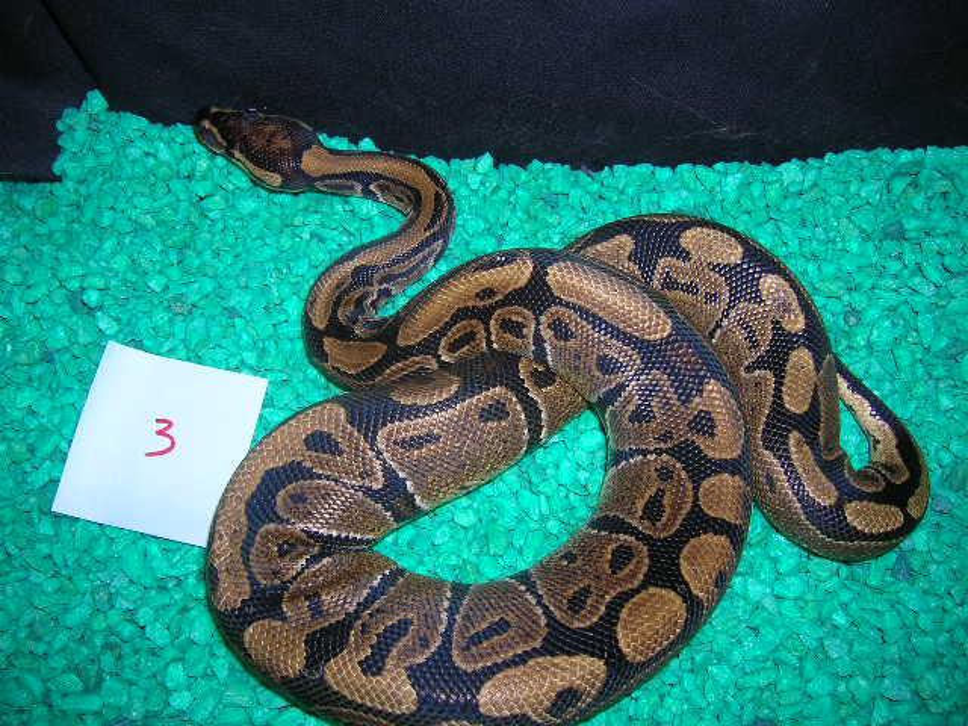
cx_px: 484
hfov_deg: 54.0
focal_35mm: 34
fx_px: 951
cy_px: 363
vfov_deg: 41.8
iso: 50
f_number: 2.9
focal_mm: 5.7
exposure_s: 1/60.1
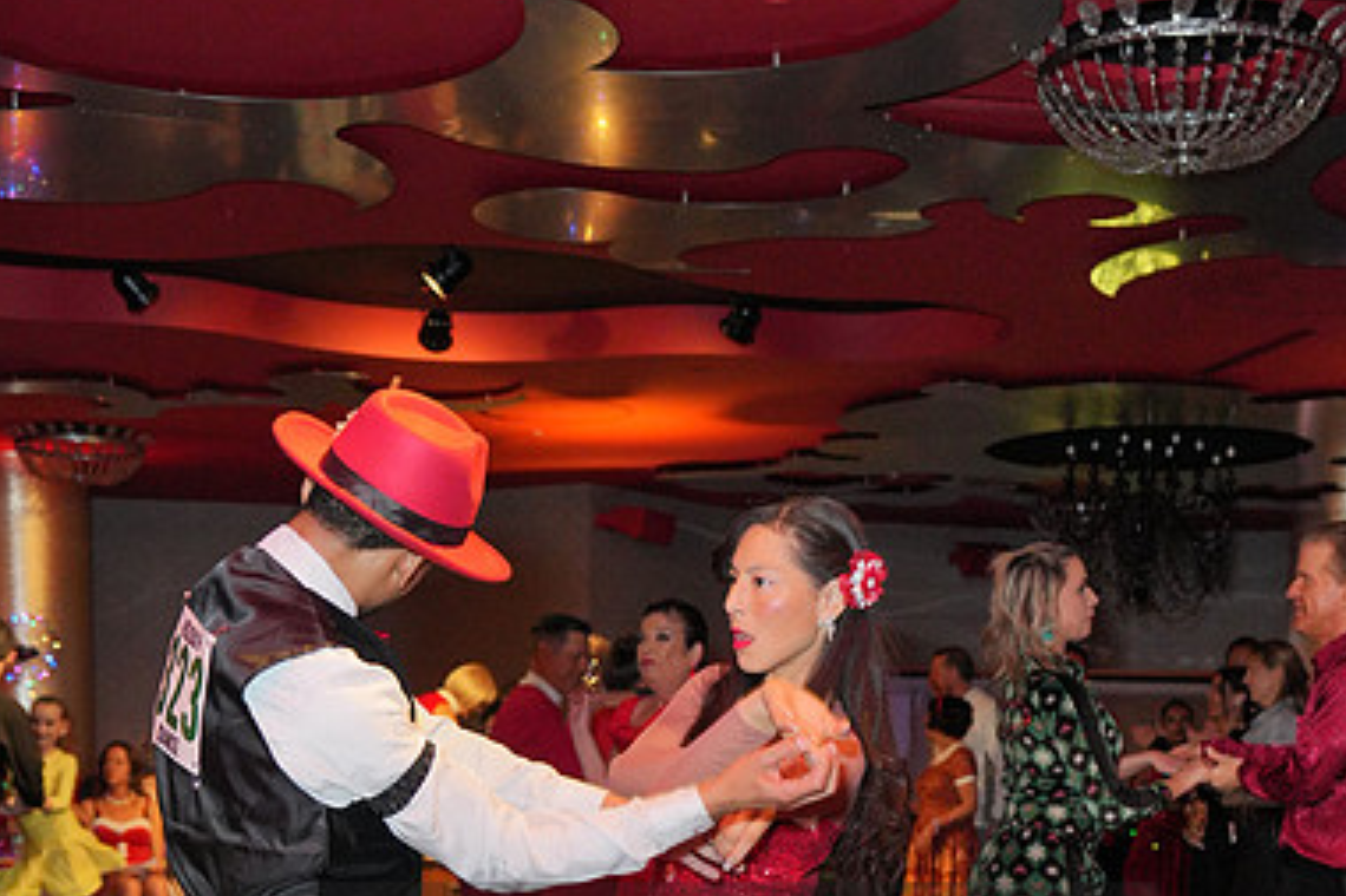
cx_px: 671
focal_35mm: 55
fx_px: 2055
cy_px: 1002
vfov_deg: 23.0
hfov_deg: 36.3
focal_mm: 36
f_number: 4
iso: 4000
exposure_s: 1/200
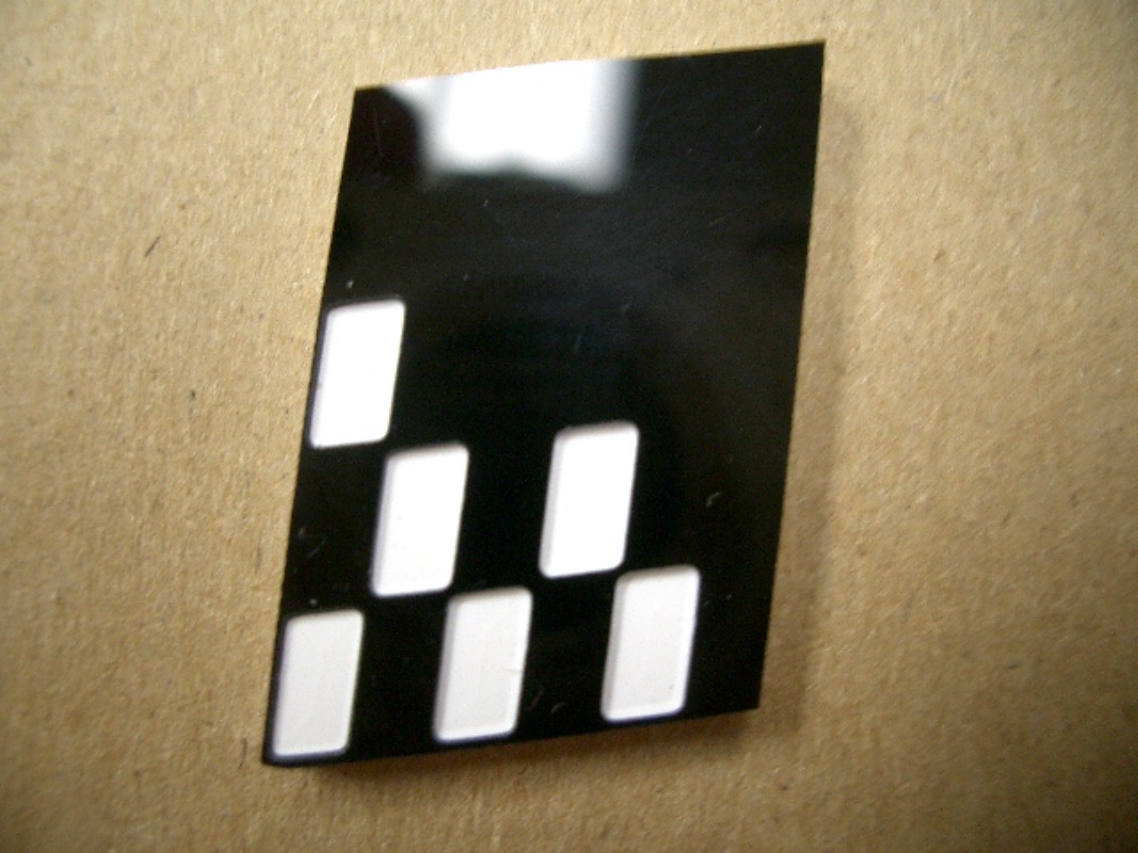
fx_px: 1151
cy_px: 426
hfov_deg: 52.6
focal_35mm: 35
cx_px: 569
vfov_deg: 40.7
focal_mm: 5.8
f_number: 2.6
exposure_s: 1/15
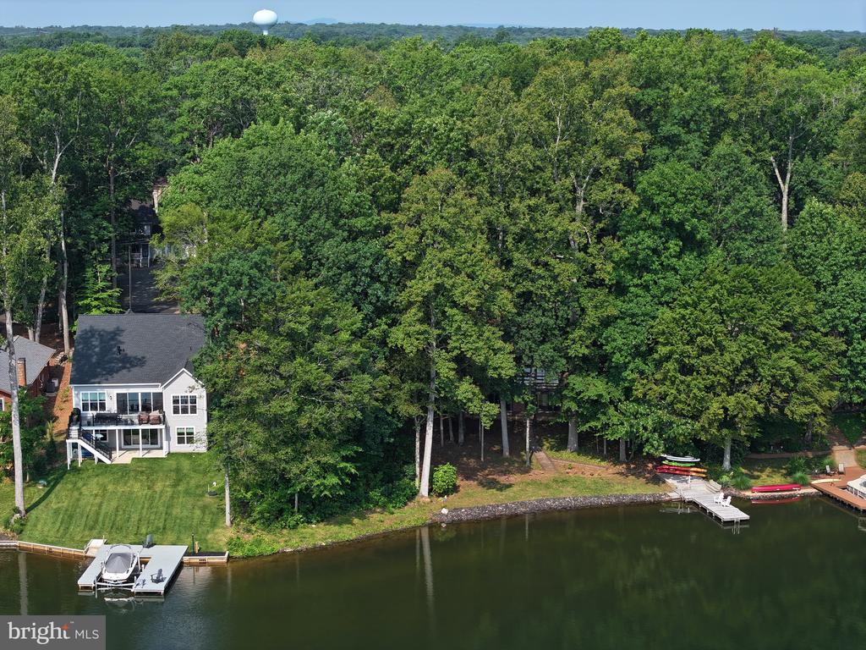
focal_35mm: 70
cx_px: 433
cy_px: 325
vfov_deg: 21.0
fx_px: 1751
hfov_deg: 27.8
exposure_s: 1/1000
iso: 140
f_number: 2.8
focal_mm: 19.35
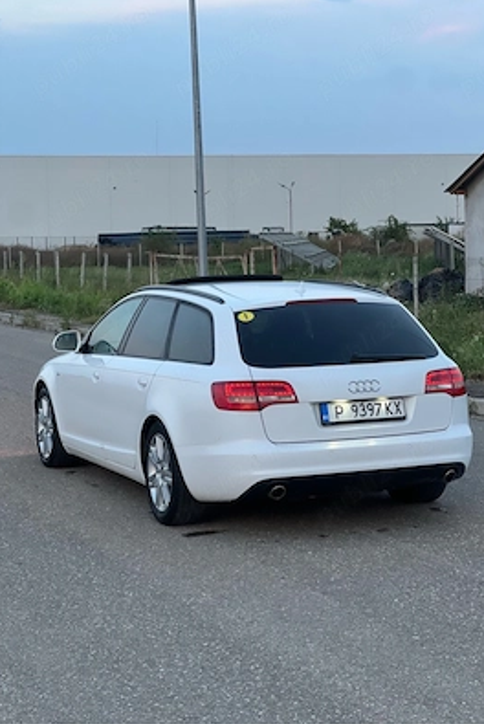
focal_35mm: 81
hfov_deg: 16.9
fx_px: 1631
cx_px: 270
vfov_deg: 25.0
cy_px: 359
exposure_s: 1/100
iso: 125
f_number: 2.8
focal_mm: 9
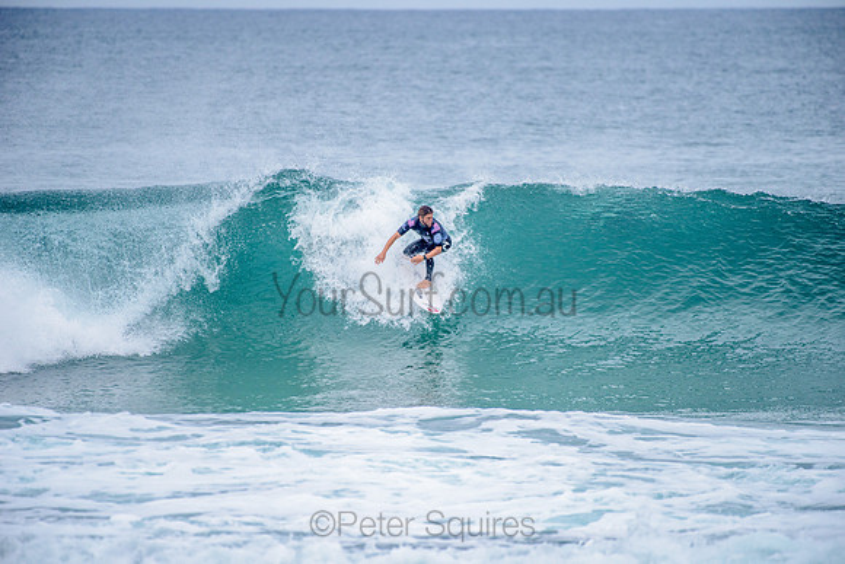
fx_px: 11738
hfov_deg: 4.1
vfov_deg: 2.8
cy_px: 282
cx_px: 422
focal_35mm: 500
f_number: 5.6
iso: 320
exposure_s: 1/2000
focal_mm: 500
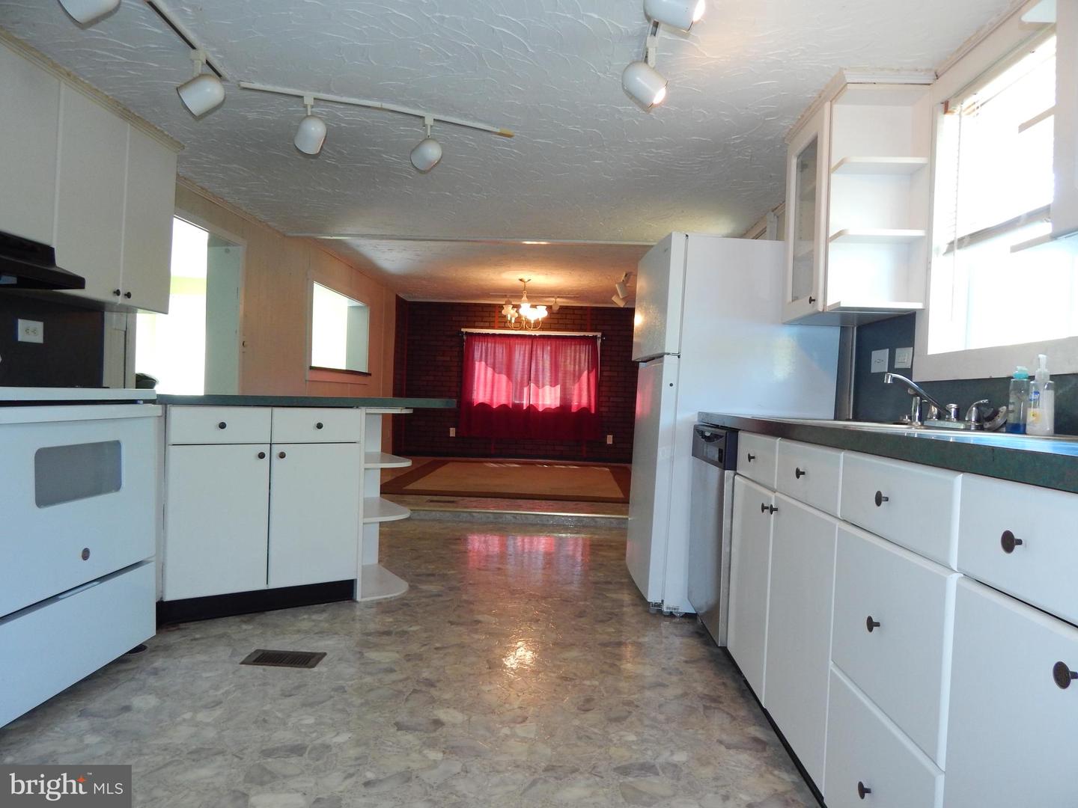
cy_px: 404
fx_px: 716
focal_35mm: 23
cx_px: 539
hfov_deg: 73.9
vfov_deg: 58.9
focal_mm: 4
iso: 200
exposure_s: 1/30
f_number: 3
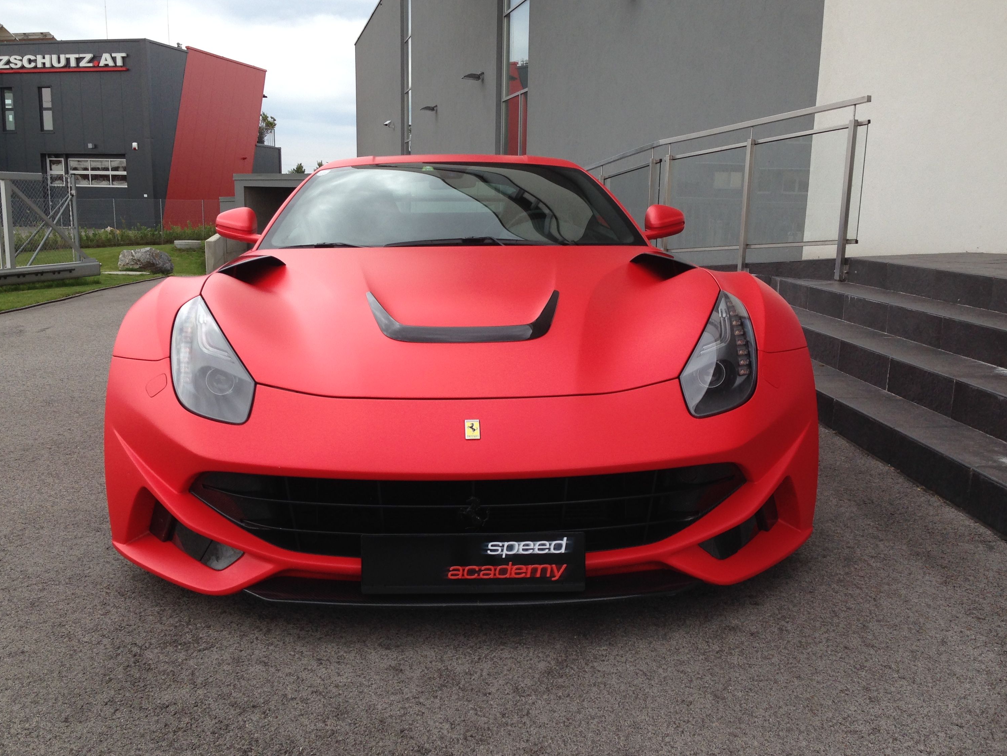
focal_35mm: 36
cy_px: 384
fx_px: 1047
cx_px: 471
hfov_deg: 51.3
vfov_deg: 39.7
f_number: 2.4
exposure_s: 1/308
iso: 50
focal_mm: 4.12
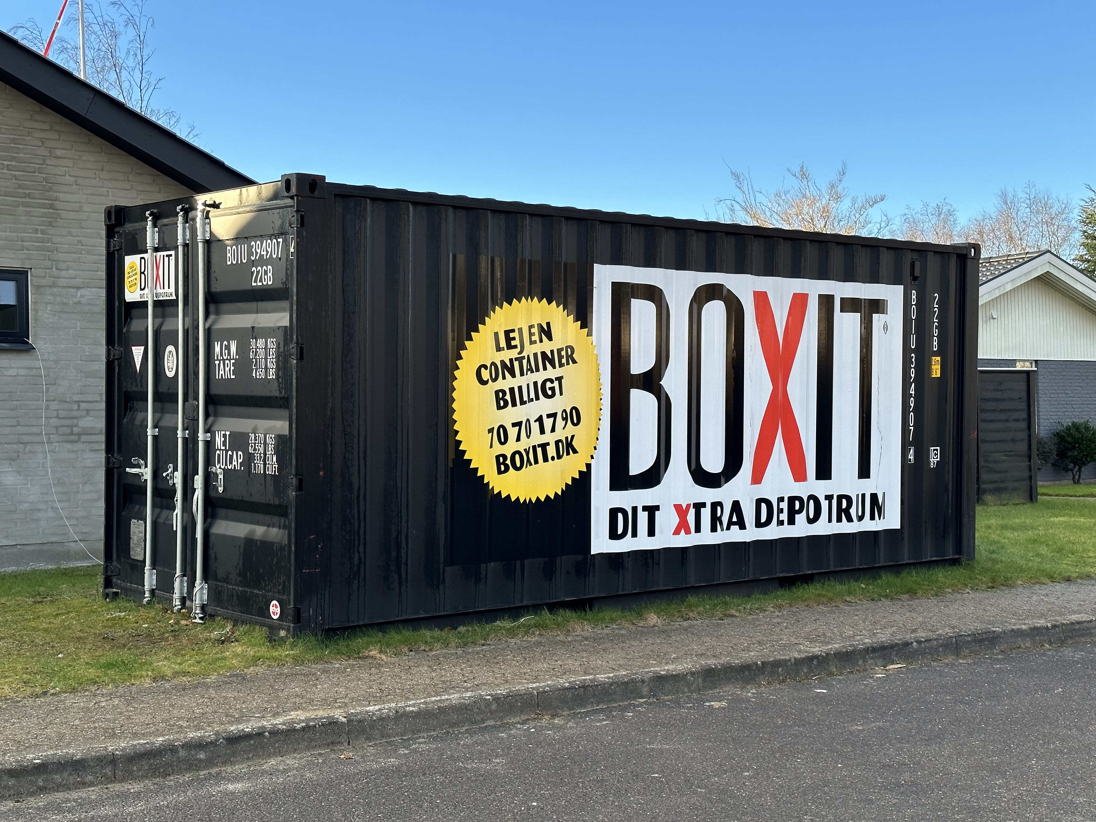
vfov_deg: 30.3
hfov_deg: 39.7
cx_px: 548
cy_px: 411
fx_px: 1520
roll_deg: +0.8
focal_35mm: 48
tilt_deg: +0.7
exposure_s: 1/850
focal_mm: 6.86
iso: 64
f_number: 1.78
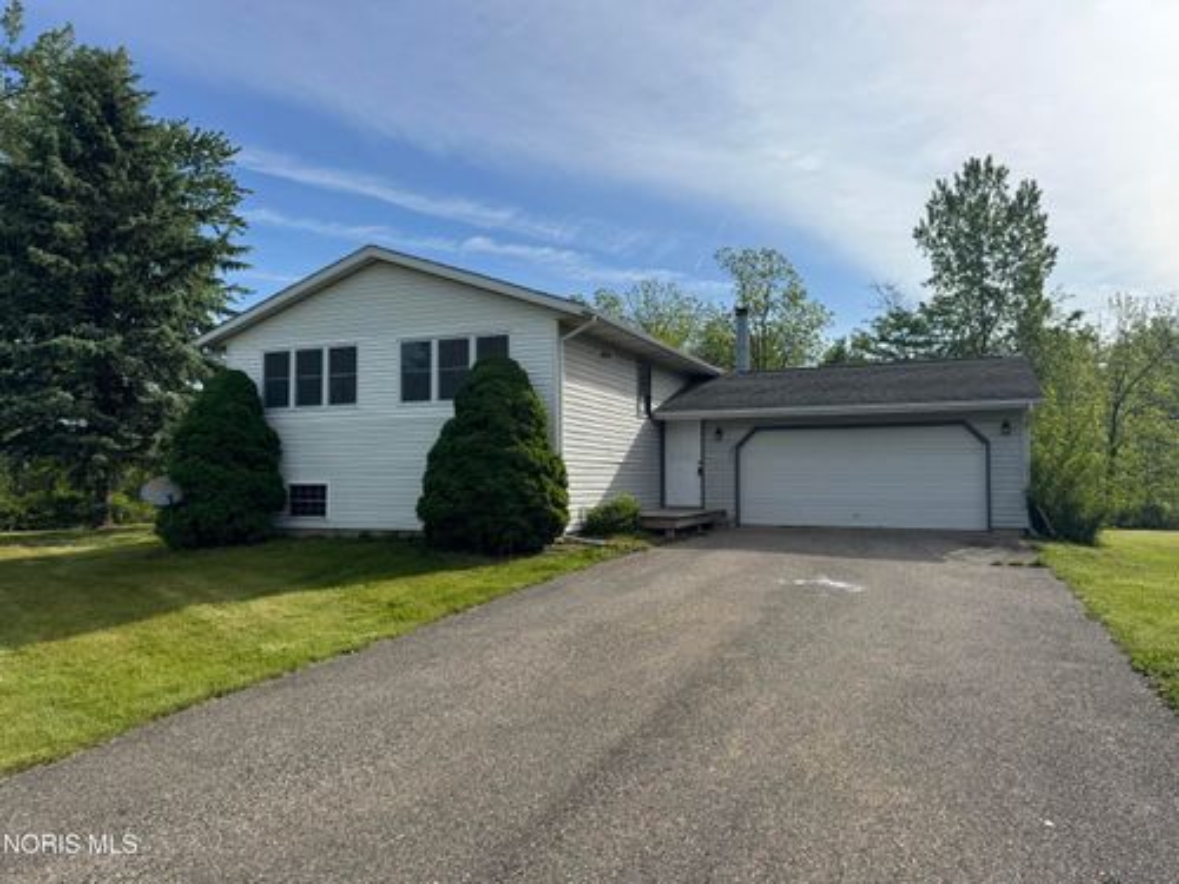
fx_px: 817
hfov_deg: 71.6
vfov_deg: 56.8
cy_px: 442
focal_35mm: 24
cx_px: 590
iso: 80
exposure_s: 1/5348
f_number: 1.78
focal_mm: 6.76
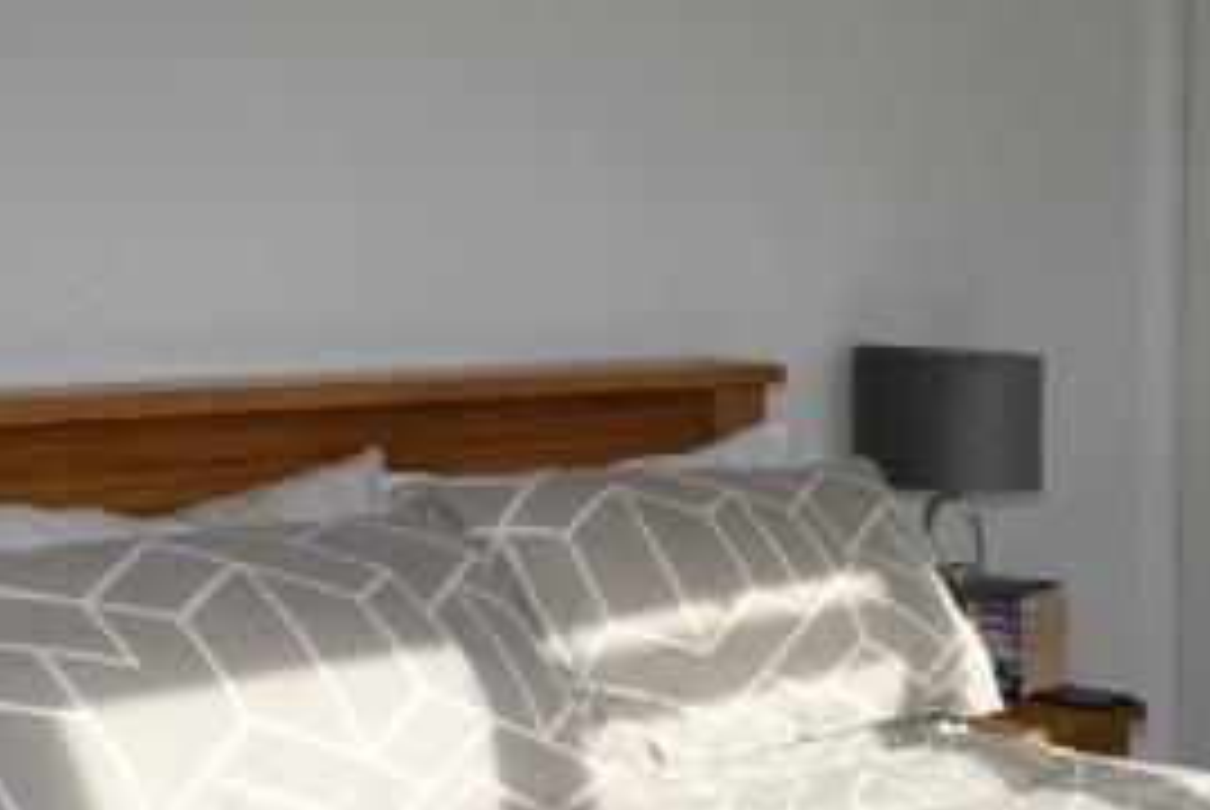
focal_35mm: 57
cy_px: 1019
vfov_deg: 21.8
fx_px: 1918
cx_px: 1255
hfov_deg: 31.9
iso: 200
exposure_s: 1/250
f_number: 5.6
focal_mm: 10
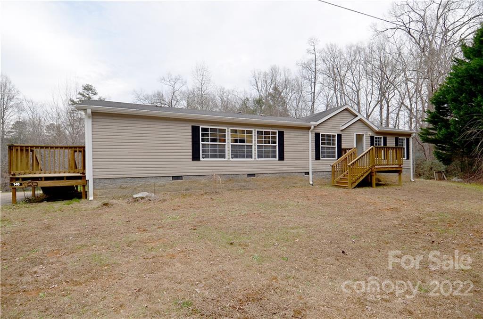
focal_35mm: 18
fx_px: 241
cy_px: 160
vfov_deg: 67.1
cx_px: 242
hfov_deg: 90.2
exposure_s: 1/250
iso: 100
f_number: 5.6
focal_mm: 12
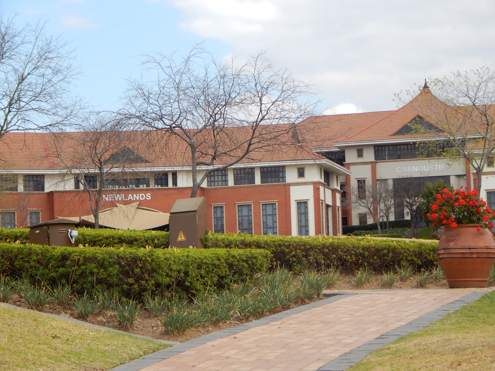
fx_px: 1873
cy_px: 186
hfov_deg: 15.1
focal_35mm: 131
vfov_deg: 11.3
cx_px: 248
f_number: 4.8
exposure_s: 1/320
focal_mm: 23.4
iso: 125
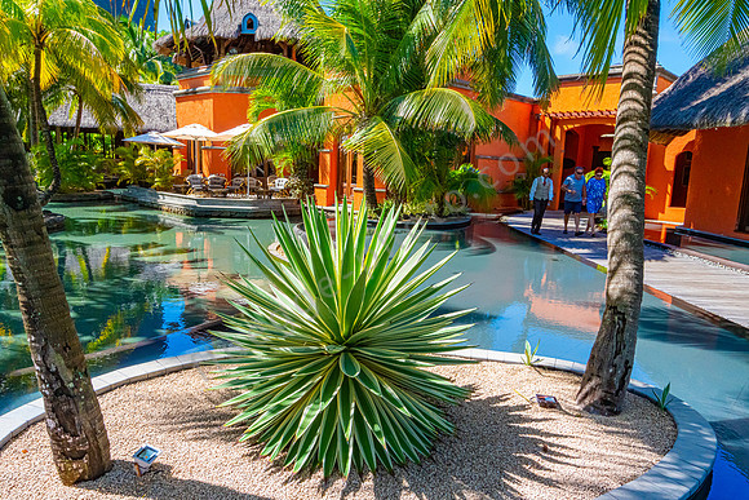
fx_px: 499
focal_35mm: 24
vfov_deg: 53.2
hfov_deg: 73.7
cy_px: 250
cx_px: 374
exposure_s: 1/640
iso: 5000
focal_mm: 24
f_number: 16
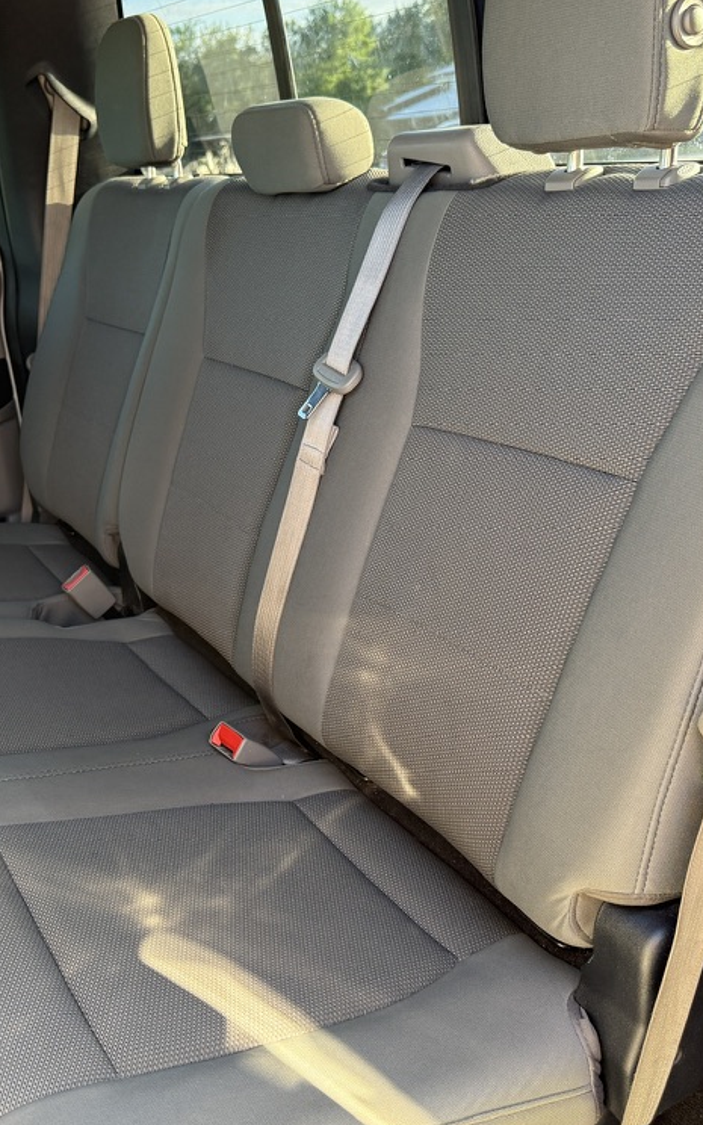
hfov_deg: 36.0
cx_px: 251
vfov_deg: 55.3
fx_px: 1073
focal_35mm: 35
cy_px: 556
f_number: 1.78
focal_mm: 6.76
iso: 160
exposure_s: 1/132
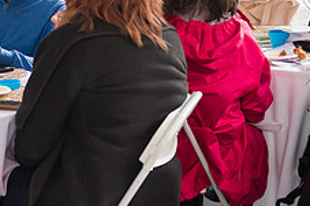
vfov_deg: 11.8
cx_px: -33
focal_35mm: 115
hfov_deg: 17.2
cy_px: 22
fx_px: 990
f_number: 3.2
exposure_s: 1/250
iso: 1000
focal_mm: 45
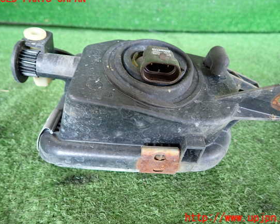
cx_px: 147
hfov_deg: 64.0
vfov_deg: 53.2
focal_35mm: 27
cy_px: 108
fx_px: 224
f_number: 2
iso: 200
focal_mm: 4.5
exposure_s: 1/40
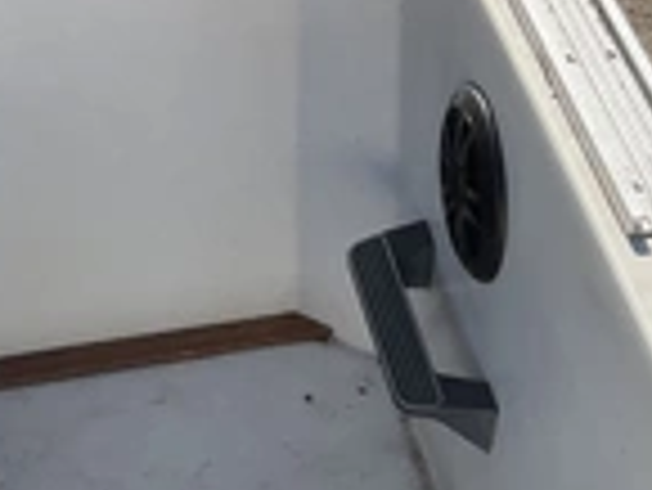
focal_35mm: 80
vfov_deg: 17.7
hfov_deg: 24.2
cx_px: 472
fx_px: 1508
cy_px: 553
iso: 25
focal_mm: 3
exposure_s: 1/2141
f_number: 1.8
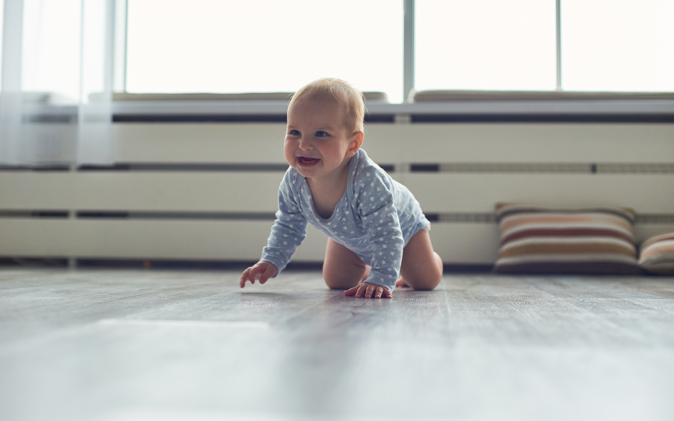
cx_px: 337
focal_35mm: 51
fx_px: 937
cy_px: 213
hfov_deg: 39.6
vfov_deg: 25.3
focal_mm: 50
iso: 500
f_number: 2.8
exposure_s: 1/320
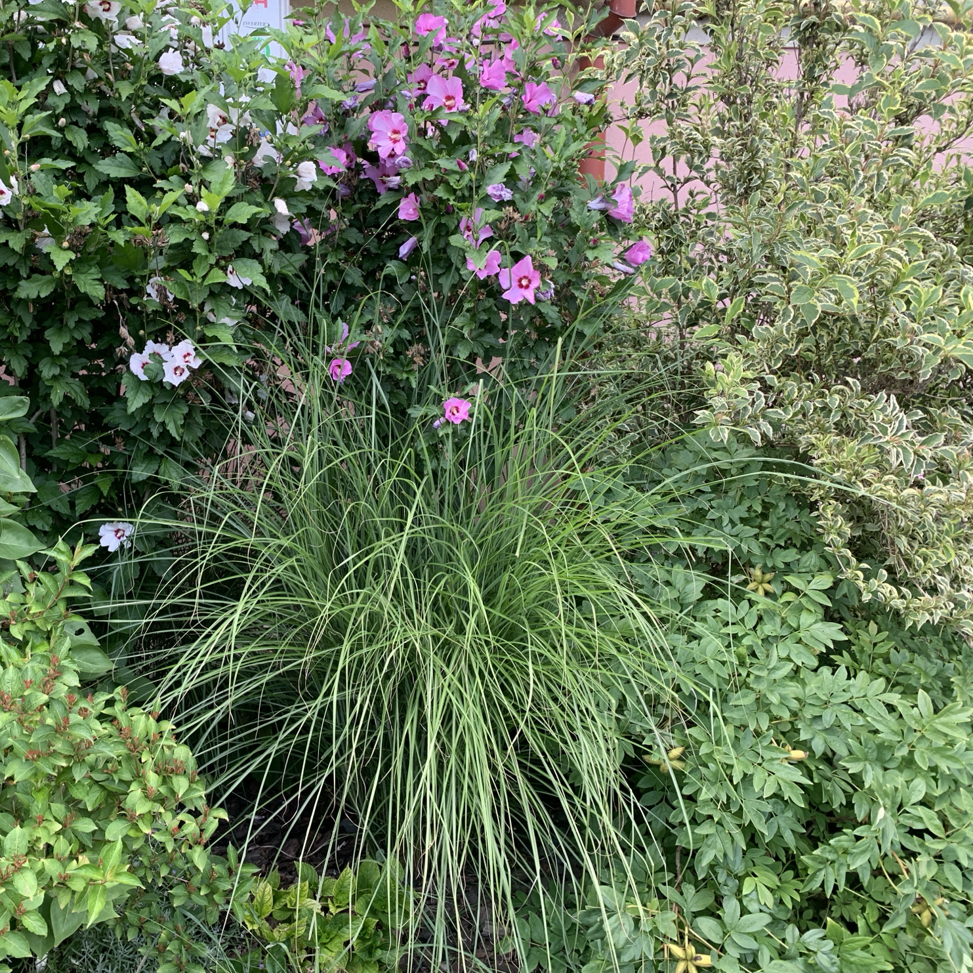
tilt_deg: -11.0
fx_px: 986
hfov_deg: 51.5
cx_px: 323
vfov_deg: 52.5
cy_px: 487
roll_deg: +1.7
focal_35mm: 31
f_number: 1.8
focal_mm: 4.25
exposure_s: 1/122
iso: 32
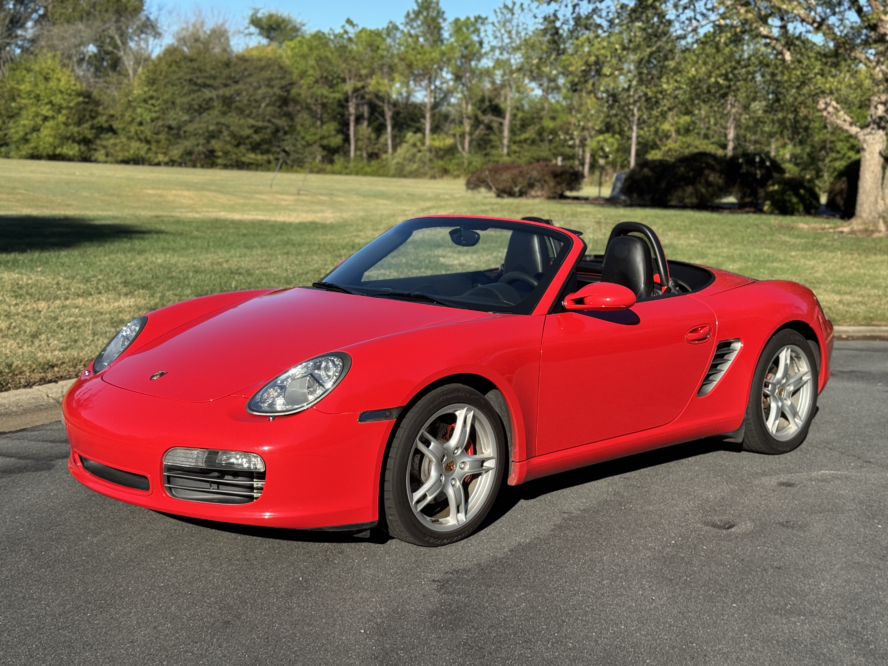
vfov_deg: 30.3
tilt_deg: -8.4
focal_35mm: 48
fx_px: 1231
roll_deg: -2.4
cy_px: 333
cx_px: 444
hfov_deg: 39.7
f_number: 1.78
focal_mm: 6.76
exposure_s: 1/2959
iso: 64
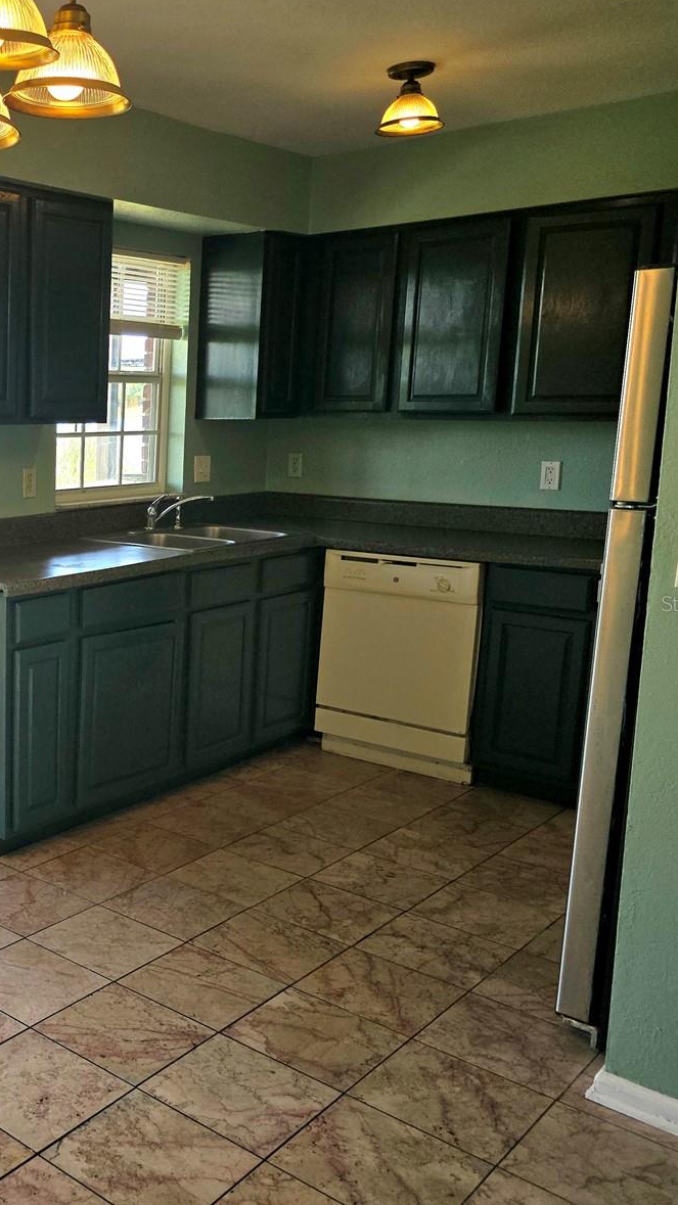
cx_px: -60
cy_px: 603
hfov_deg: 31.0
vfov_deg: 58.0
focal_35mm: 34
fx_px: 1087
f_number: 1.7
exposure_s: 1/159
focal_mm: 6.3
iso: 12
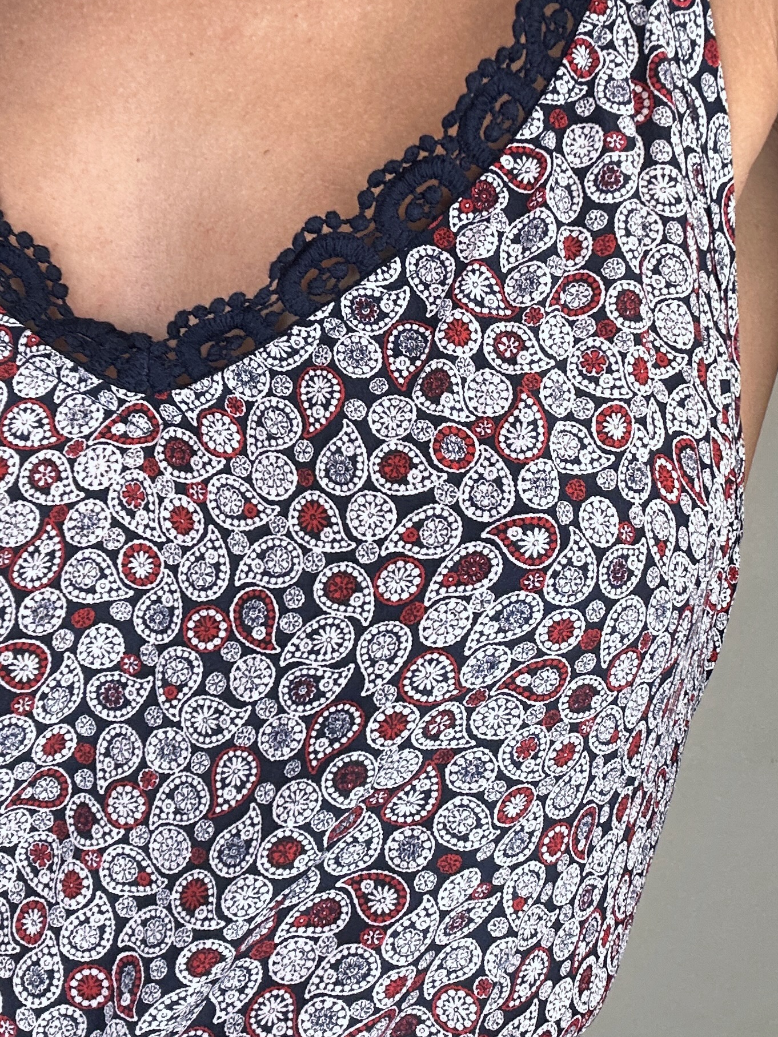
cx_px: 296
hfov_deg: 28.5
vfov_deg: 37.5
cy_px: 493
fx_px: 1528
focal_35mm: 51
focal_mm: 2.69
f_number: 1.9
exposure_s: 1/100
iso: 50
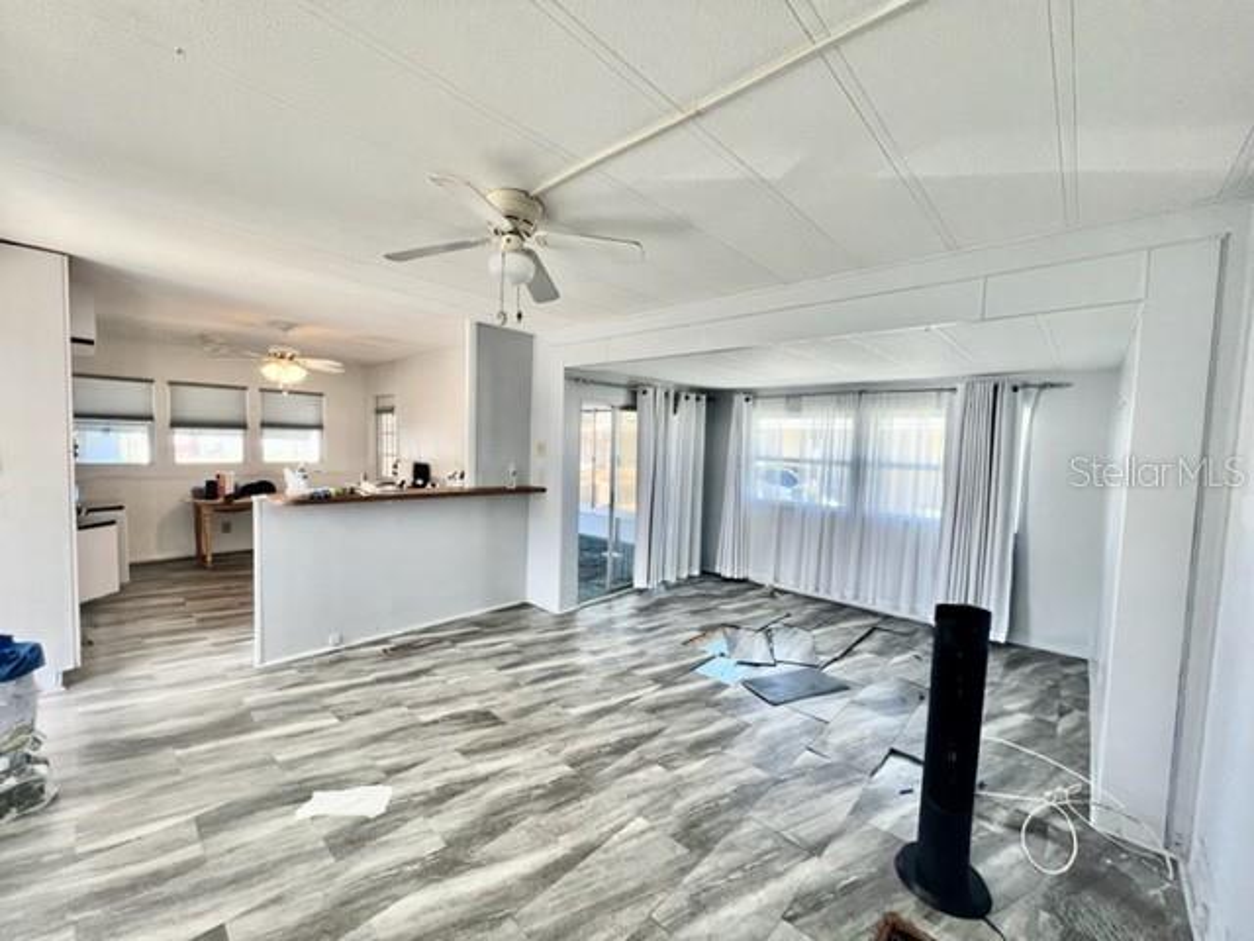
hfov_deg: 106.2
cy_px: 470
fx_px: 471
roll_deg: -1.7
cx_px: 627
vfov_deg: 89.9
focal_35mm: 13
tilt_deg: -4.0
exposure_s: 1/122
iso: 80
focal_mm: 1.57
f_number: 1.8
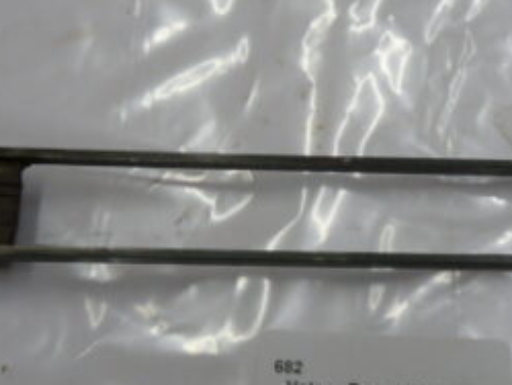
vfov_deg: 24.4
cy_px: 229
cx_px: 371
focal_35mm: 60
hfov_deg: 31.7
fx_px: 888
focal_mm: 4.1
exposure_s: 1/30
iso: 100
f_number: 3.3
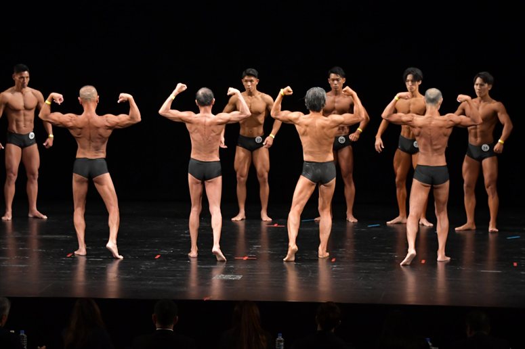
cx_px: 262
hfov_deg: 13.1
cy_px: 174
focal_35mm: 157
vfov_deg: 8.7
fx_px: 2288
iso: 3200
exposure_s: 1/400
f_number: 5.6
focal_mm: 105
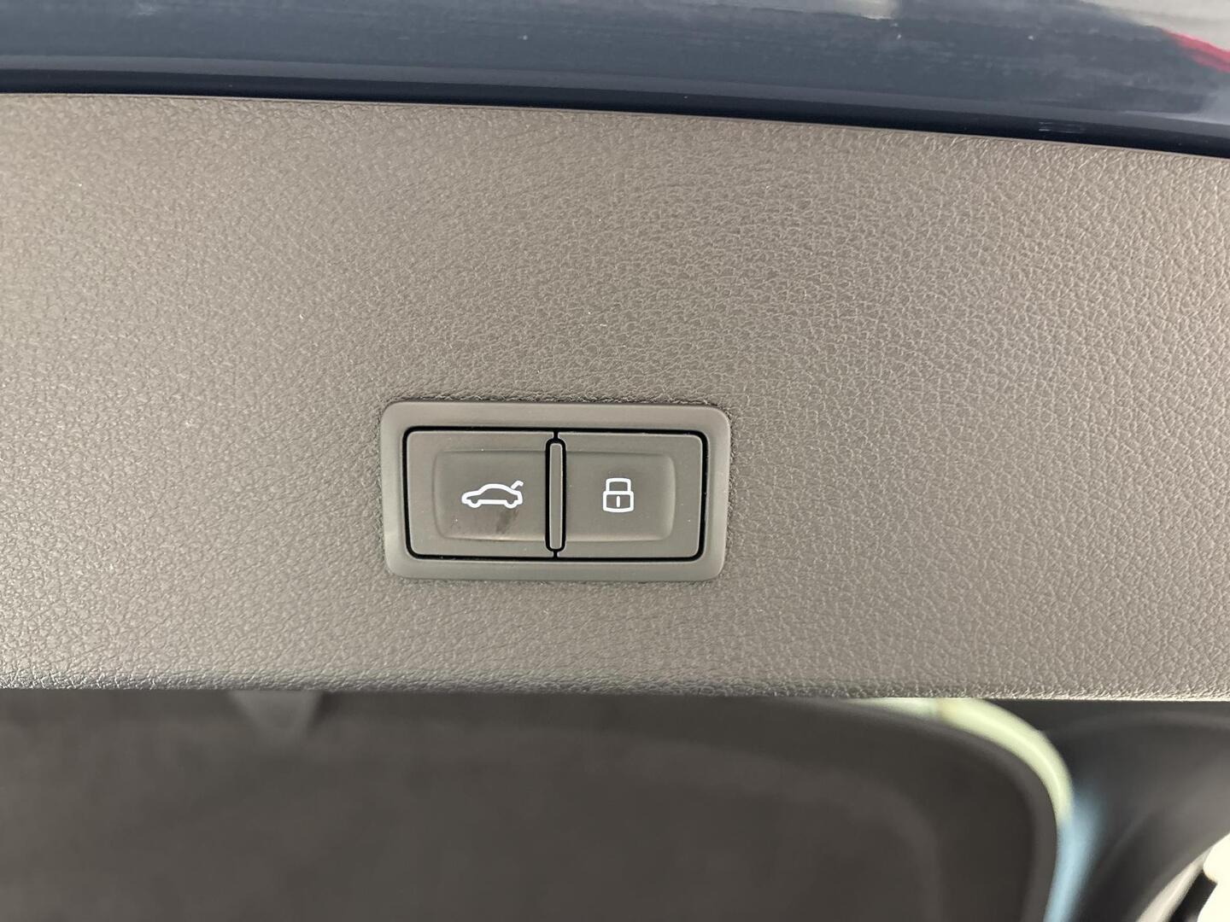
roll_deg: +0.6
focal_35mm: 26
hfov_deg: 67.3
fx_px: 924
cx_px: 615
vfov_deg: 53.1
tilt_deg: +20.8
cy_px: 461
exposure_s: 1/33
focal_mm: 5.96
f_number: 1.6
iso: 640
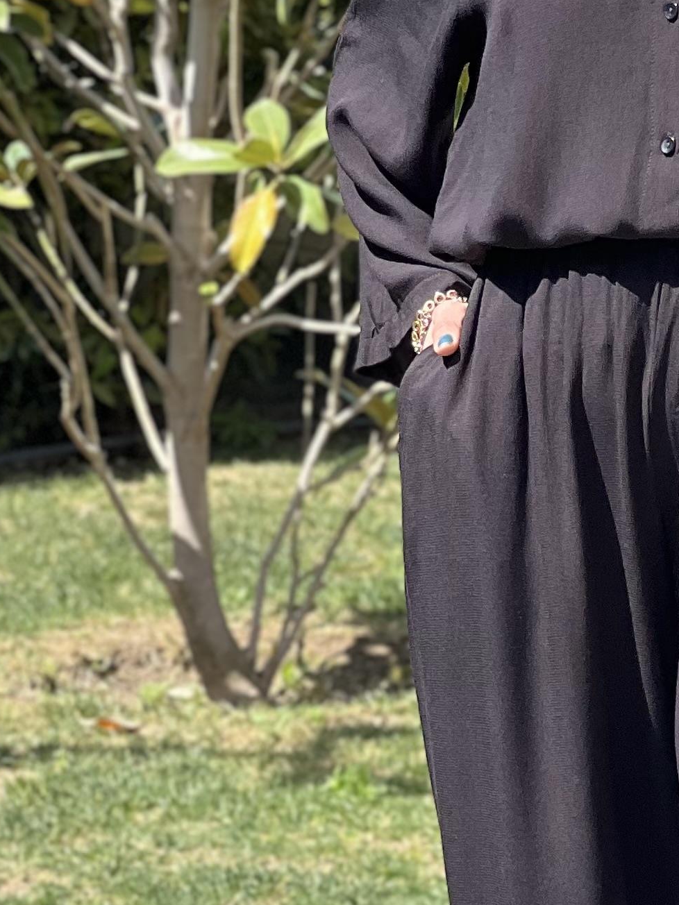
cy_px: 609
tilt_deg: -8.7
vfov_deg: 8.3
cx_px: 831
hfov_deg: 6.2
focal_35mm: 238
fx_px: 6225
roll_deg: +0.6
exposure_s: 1/320
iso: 32
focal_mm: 9
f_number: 2.8
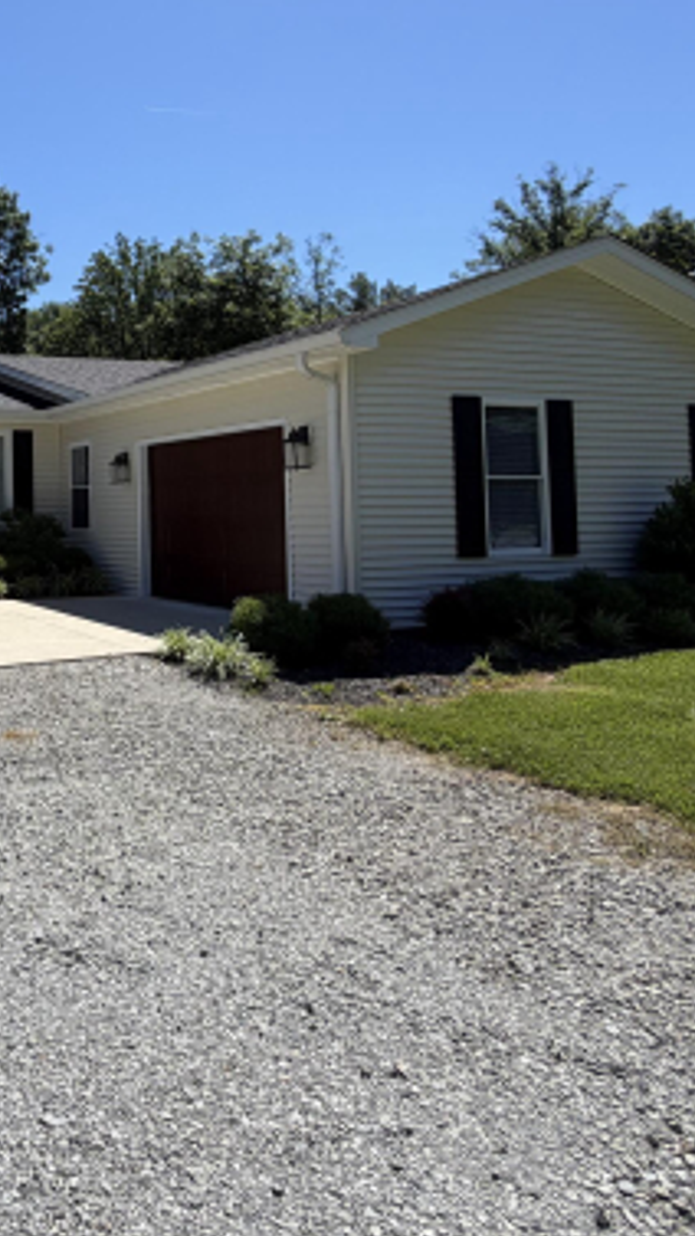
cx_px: -67
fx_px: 885
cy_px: 475
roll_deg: +1.5
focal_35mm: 27
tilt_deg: +3.0
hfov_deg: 36.4
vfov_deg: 68.9
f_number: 2.2
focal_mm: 2.22
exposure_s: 1/888
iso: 20
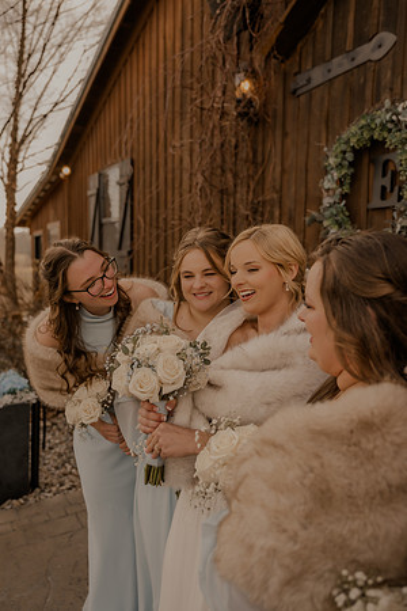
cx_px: 204
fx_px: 449
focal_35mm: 26
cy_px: 306
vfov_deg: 68.4
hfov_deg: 48.7
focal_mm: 26.5
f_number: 2.8
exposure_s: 1/400
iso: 125
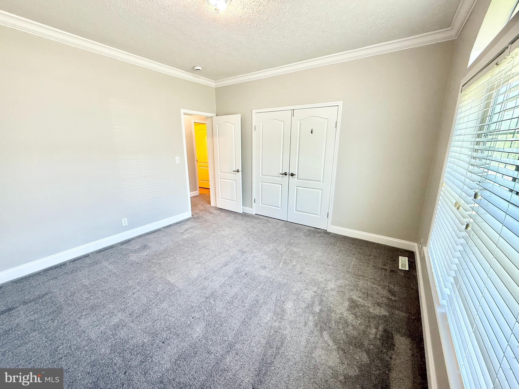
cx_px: 260
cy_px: 194
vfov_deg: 85.7
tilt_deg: -13.9
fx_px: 210
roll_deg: -0.7
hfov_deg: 102.1
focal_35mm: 14
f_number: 2.2
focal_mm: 2.22
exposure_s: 1/120
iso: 250
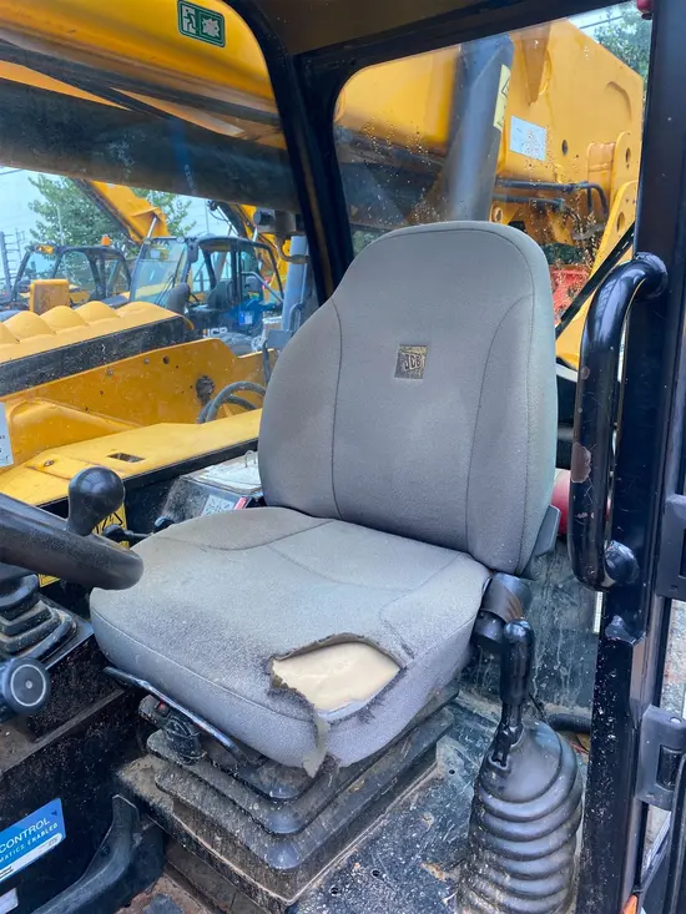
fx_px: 687
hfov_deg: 53.1
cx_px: 343
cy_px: 457
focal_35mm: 26
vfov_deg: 67.3
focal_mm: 4.25
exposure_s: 1/121
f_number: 1.8
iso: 100
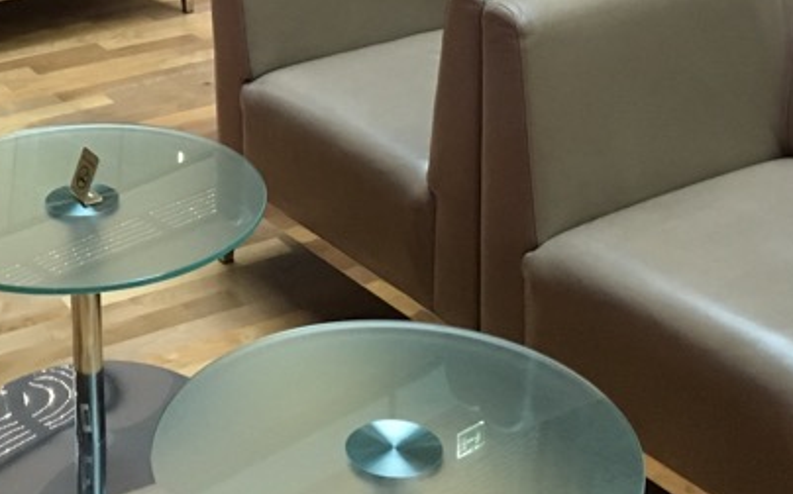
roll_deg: +1.5
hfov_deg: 26.3
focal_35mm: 78
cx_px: 253
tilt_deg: -11.2
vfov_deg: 15.5
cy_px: -239
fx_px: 1685
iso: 200
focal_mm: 4.15
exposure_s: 1/20
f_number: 2.2
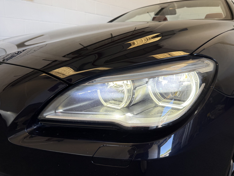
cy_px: 88
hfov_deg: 67.2
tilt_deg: -12.5
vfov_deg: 53.1
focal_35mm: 26
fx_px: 176
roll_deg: +0.5
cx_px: 110
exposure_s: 1/125
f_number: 1.78
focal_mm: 6.76
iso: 100
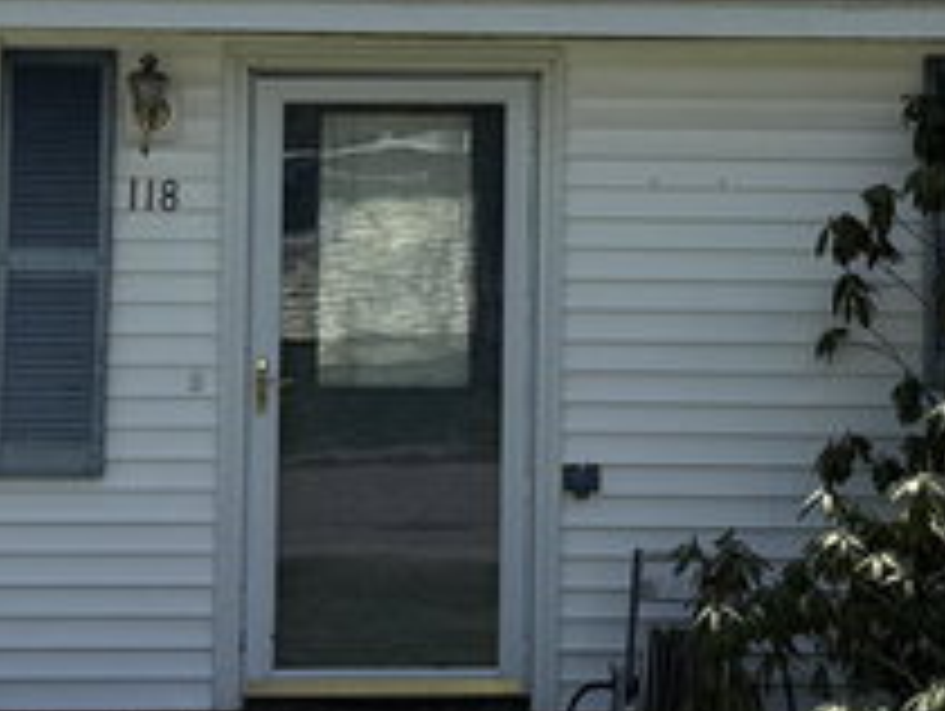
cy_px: 94
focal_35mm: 117
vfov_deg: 12.6
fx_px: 3198
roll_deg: -0.6
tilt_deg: +2.2
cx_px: 752
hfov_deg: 16.7
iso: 80
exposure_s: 1/6711
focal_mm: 6.76
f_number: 1.78
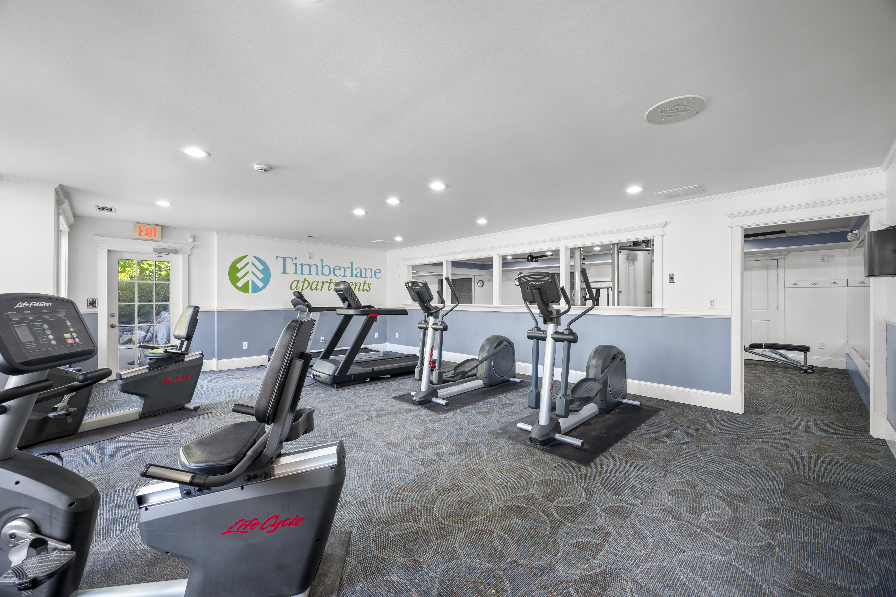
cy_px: 298
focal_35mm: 14
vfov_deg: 81.2
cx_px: 448
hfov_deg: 104.3
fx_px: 348
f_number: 8
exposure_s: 5
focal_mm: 14
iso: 100
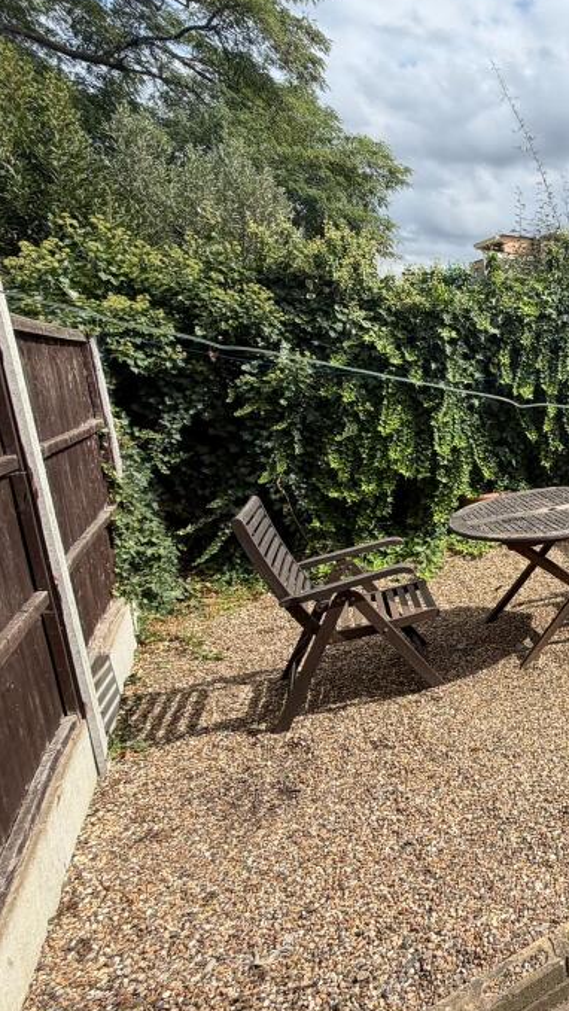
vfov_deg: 78.6
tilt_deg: -11.1
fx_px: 617
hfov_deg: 34.9
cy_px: 478
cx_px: 736
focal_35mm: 23
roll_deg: +1.4
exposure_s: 1/770
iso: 25
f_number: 2.2
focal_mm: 2.22
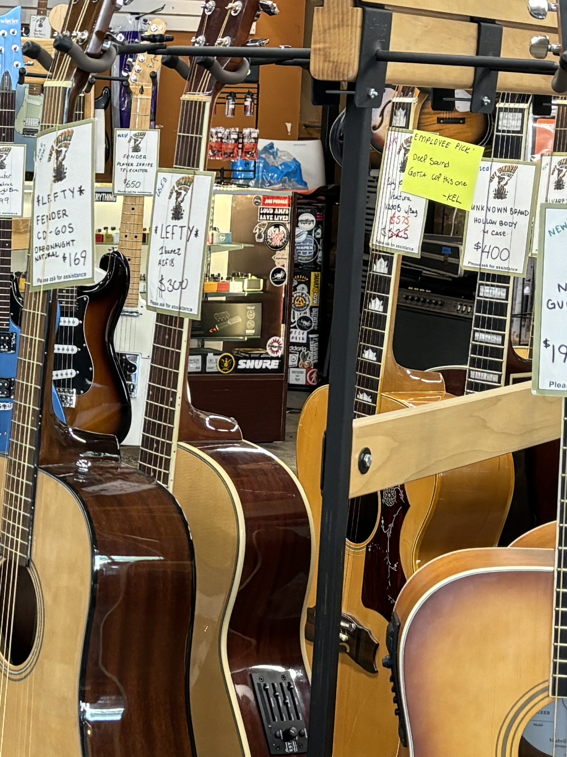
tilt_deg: -3.5
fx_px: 2053
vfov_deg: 20.8
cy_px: 238
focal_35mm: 94
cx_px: -153
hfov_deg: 15.1
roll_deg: -1.9
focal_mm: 5.96
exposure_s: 1/60
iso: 125
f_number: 1.6
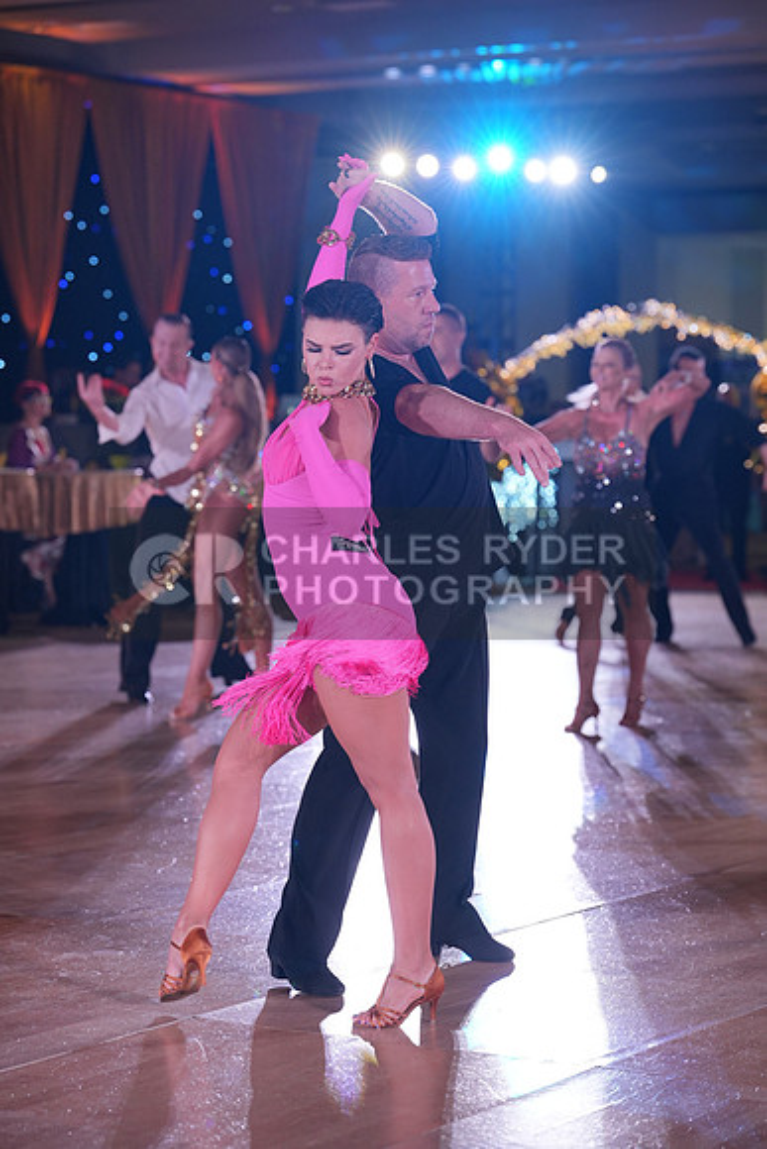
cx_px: 384
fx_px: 3002
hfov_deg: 14.6
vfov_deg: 21.7
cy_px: 574
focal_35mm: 94
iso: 1000
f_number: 3.5
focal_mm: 94
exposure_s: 1/400
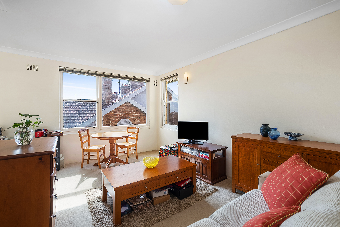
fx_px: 151
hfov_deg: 96.7
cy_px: 114
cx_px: 170
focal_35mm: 16
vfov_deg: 73.7
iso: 100
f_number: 10
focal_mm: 16
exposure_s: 1/20
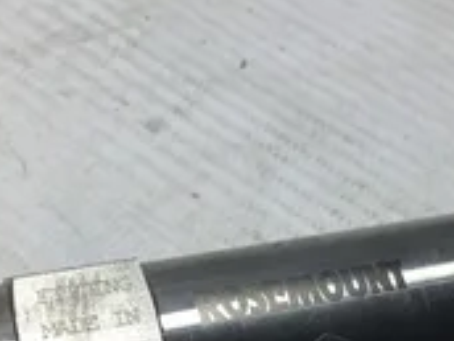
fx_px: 944
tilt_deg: -51.1
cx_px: 288
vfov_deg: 20.3
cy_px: 264
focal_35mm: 72
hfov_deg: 26.9
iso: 25
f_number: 2.4
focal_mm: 3.3
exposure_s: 1/120
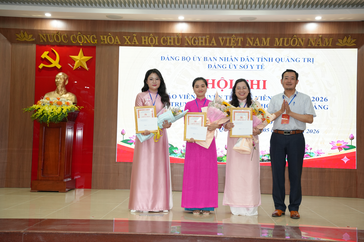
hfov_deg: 43.3
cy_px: 121
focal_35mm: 45
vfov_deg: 29.7
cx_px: 182
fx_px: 458
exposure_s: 1/160
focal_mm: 45.3
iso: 1600
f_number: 4
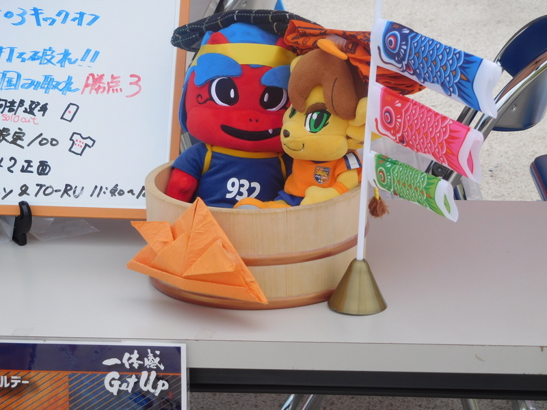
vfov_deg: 11.9
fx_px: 1975
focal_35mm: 125
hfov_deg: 15.8
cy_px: 205
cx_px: 274
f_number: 5
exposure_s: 1/500
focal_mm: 22.3
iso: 125
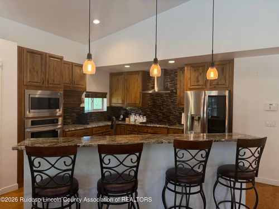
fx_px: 193
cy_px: 104
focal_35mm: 24
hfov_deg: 71.6
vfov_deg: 56.8
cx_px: 140
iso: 200
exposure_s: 1/121
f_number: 1.78
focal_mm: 6.76
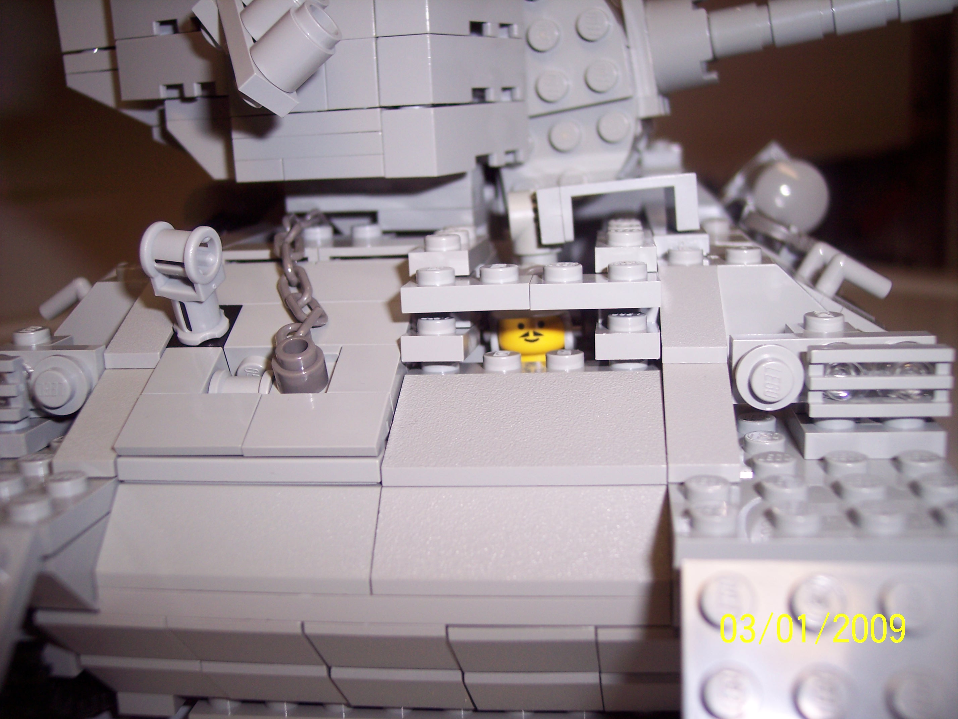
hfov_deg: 47.9
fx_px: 1079
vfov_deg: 36.8
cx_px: 479
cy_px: 360
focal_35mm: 39
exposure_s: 1/60
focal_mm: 8
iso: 100
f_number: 2.8
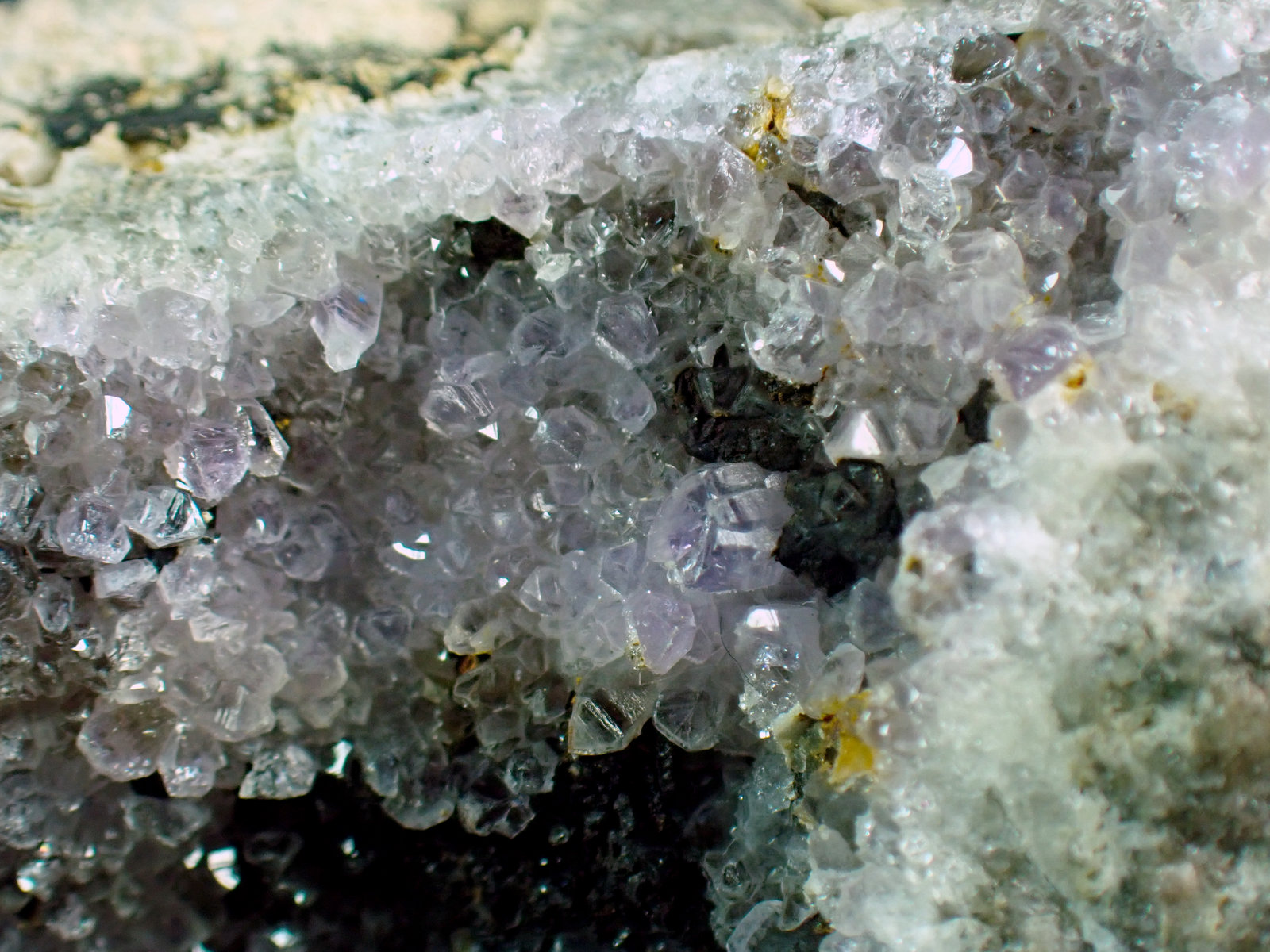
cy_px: 476
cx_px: 635
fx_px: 3669
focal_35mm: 100
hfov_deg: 19.6
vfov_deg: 14.8
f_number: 4.9
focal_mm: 18
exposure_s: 1/500
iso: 800
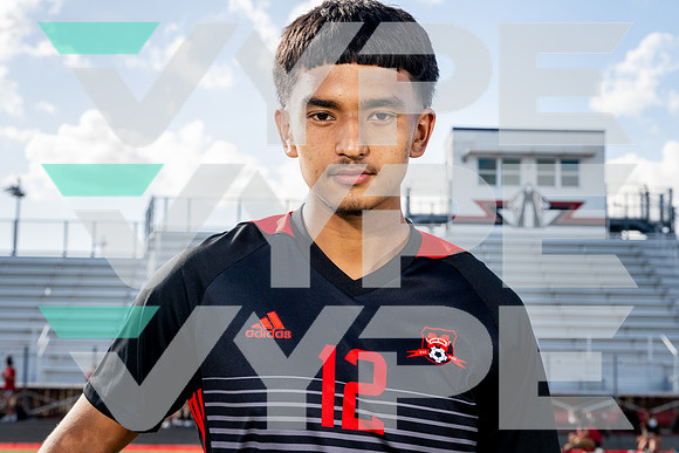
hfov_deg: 28.8
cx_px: 340
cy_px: 226
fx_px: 1321
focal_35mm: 70
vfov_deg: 19.5
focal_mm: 70
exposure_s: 1/250
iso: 250
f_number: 10
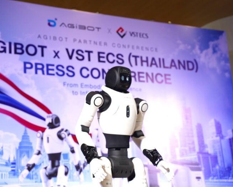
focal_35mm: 65
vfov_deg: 23.5
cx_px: 106
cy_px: 94
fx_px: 448
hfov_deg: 29.1
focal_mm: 57
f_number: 4
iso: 800
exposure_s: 1/200
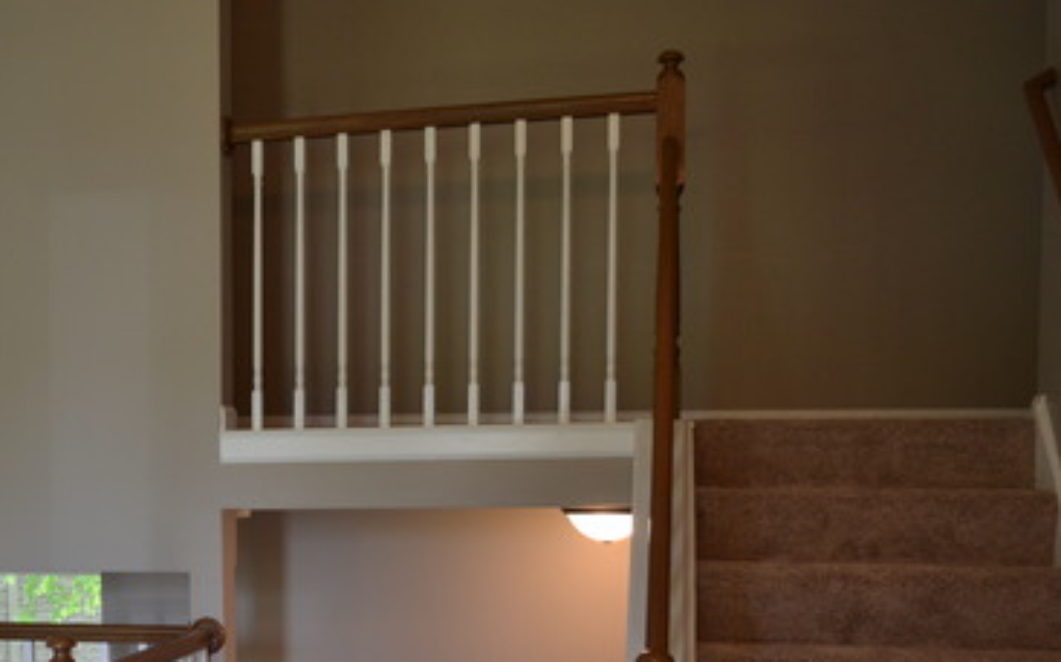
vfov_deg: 25.9
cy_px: 606
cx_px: 280
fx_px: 1387
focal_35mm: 48
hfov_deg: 40.8
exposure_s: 1/60
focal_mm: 18
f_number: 4
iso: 400
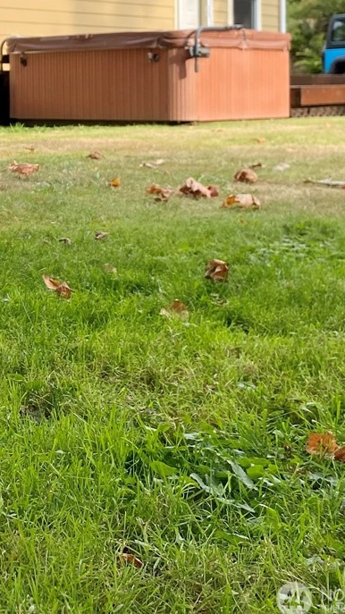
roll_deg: +0.5
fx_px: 1074
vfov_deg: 30.9
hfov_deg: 15.8
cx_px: -263
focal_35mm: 66
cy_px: 105
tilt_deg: -1.3
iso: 32
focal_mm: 4.25
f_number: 1.8
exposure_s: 1/762
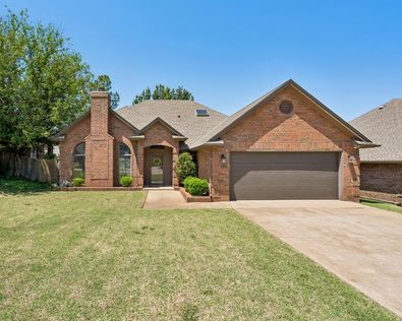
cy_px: 159
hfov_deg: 82.5
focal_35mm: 19
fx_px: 226
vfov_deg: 70.8
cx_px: 165
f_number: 8
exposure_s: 1/640
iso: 200
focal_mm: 16
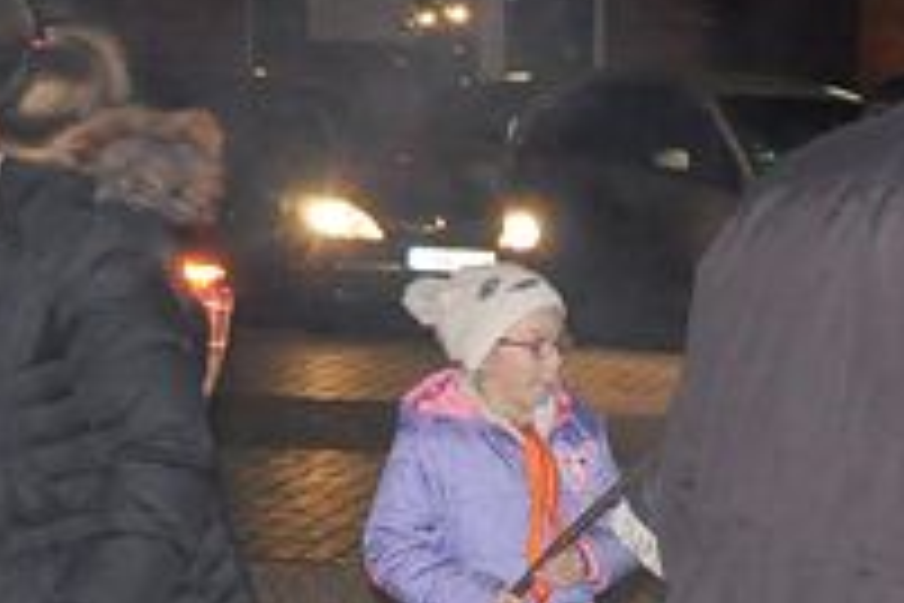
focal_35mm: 152
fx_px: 3817
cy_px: 875
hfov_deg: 12.7
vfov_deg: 8.8
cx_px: 1426
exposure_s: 1/60
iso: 3200
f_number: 5.6
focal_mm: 24
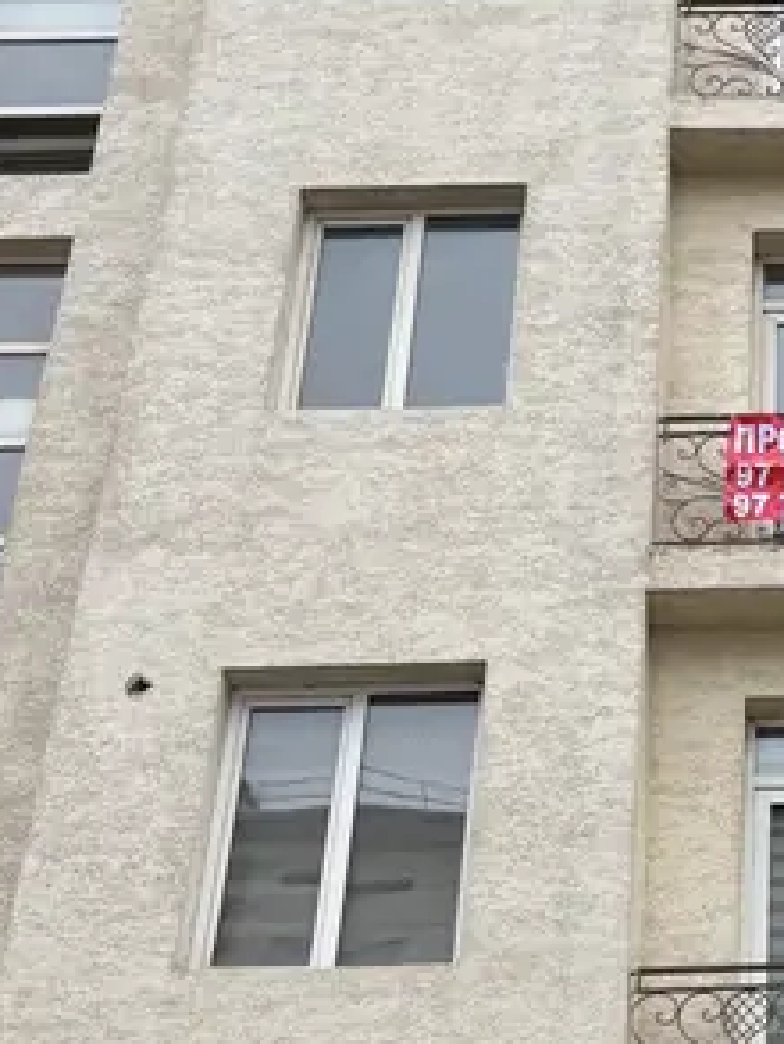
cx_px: 944
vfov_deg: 27.3
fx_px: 2142
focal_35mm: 71
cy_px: 638
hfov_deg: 19.5
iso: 50
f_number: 1.6
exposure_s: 1/1007
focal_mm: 5.96
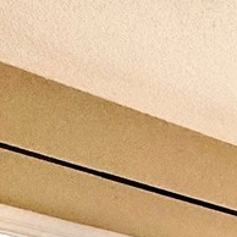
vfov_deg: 13.7
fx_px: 790
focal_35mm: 102
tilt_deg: +0.7
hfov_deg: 14.7
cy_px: 517
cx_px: 443
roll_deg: +0.1
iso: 64
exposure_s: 1/300
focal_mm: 2.22
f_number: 2.2
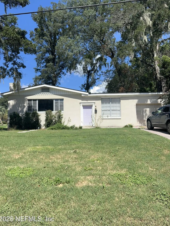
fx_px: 164
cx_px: 82
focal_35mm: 25
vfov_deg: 69.4
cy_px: 112
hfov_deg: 54.9
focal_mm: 6.86
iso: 80
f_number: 1.78
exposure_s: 1/2028
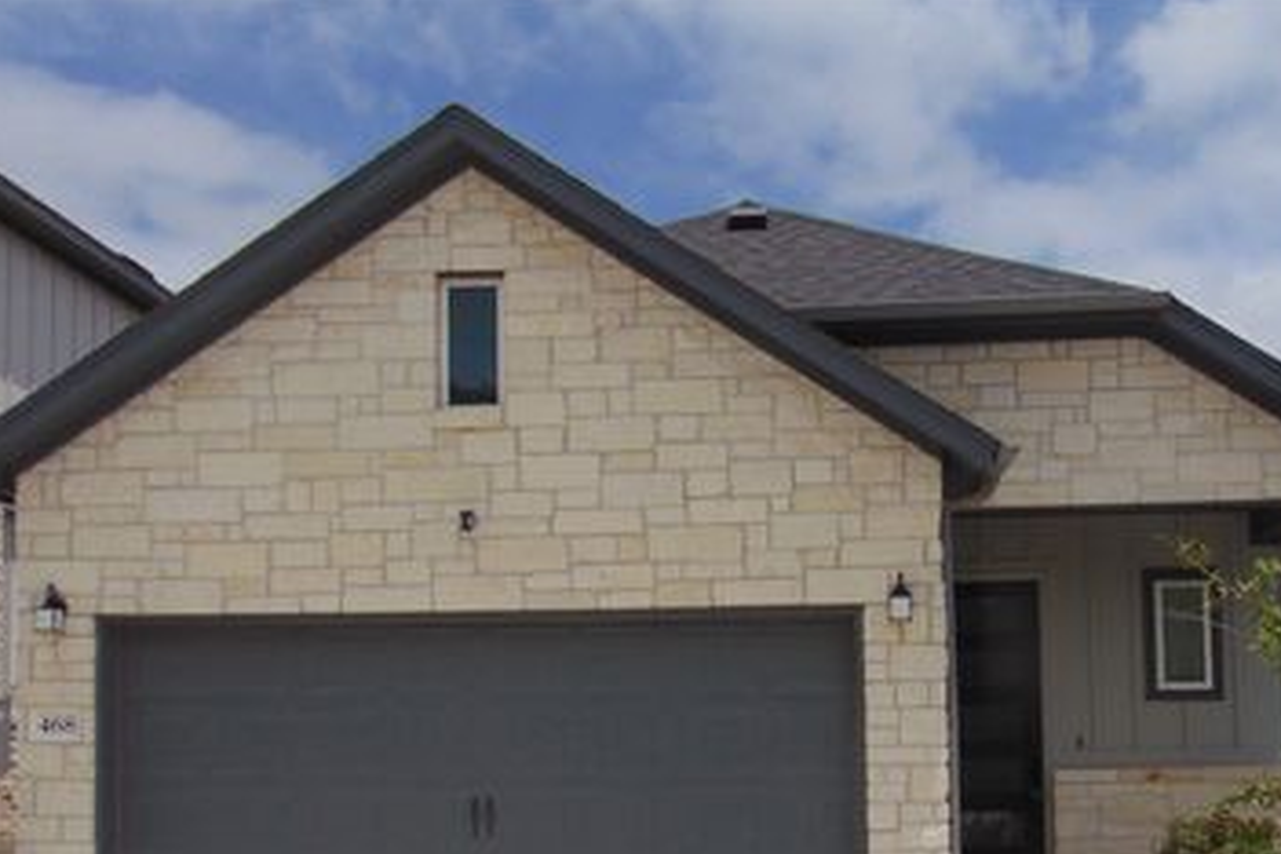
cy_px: 670
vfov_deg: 34.9
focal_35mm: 37
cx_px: 715
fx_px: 1316
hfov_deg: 51.8
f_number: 7.7
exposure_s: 1/800
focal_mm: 4.5
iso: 80
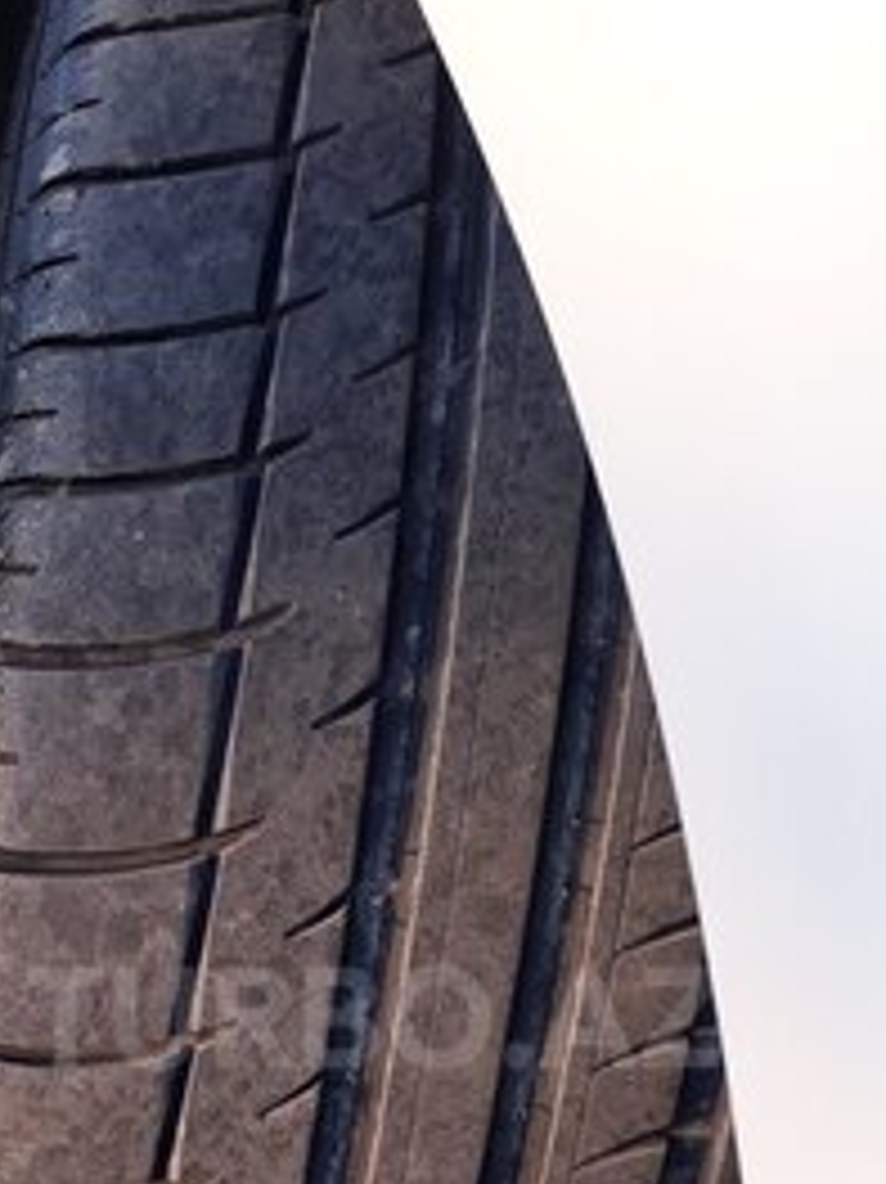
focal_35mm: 51
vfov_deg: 35.7
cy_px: 1017
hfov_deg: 28.5
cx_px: 373
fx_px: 1742
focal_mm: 3.6
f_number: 1.9
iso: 40
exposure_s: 1/309
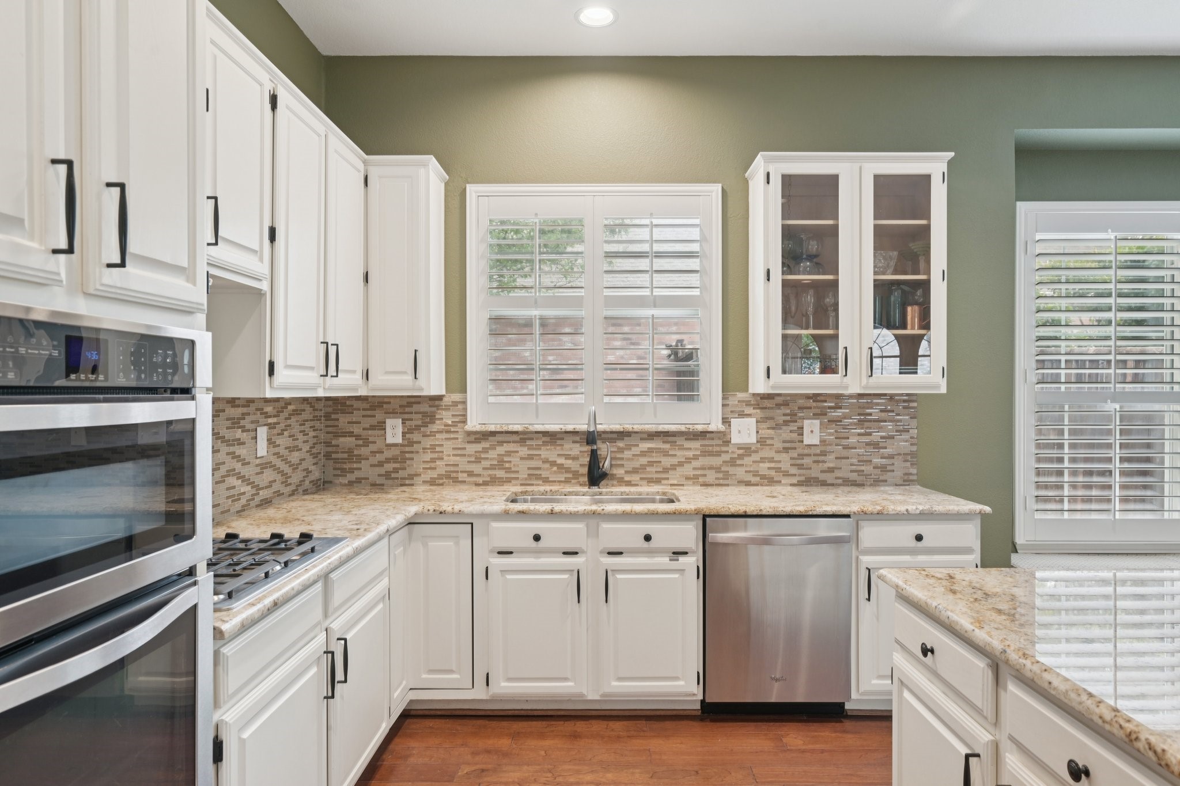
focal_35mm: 21
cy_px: 393
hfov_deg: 81.2
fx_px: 688
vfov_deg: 59.5
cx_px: 590
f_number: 8
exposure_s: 1/15
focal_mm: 21
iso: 400
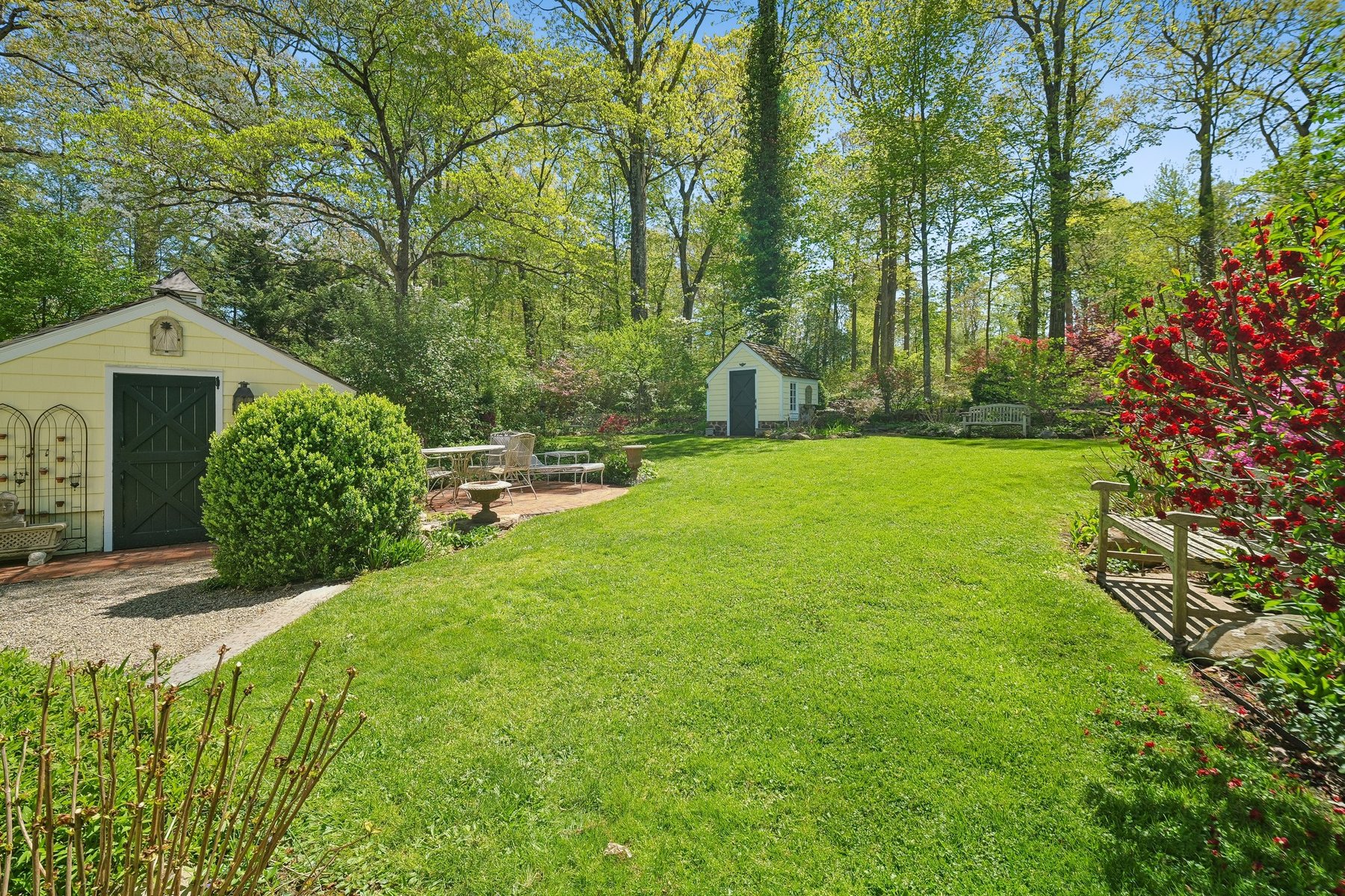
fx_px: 897
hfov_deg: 73.7
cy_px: 448
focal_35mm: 24
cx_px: 672
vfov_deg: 53.1
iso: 640
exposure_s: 1/320
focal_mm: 24
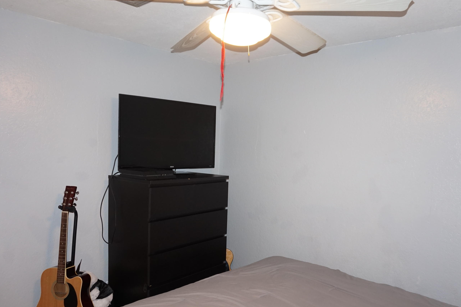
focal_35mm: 28
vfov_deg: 46.3
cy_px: 171
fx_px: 358
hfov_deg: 65.5
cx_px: 238
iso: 800
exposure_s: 1/100
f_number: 3.5
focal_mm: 16
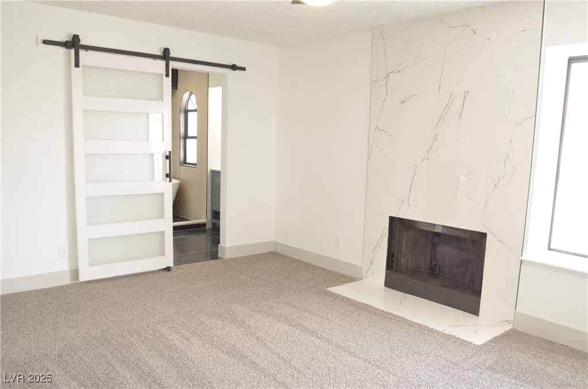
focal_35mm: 27
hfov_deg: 67.5
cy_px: 194
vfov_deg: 47.7
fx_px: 440
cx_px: 294
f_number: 3.5
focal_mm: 18
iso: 280
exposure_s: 1/30
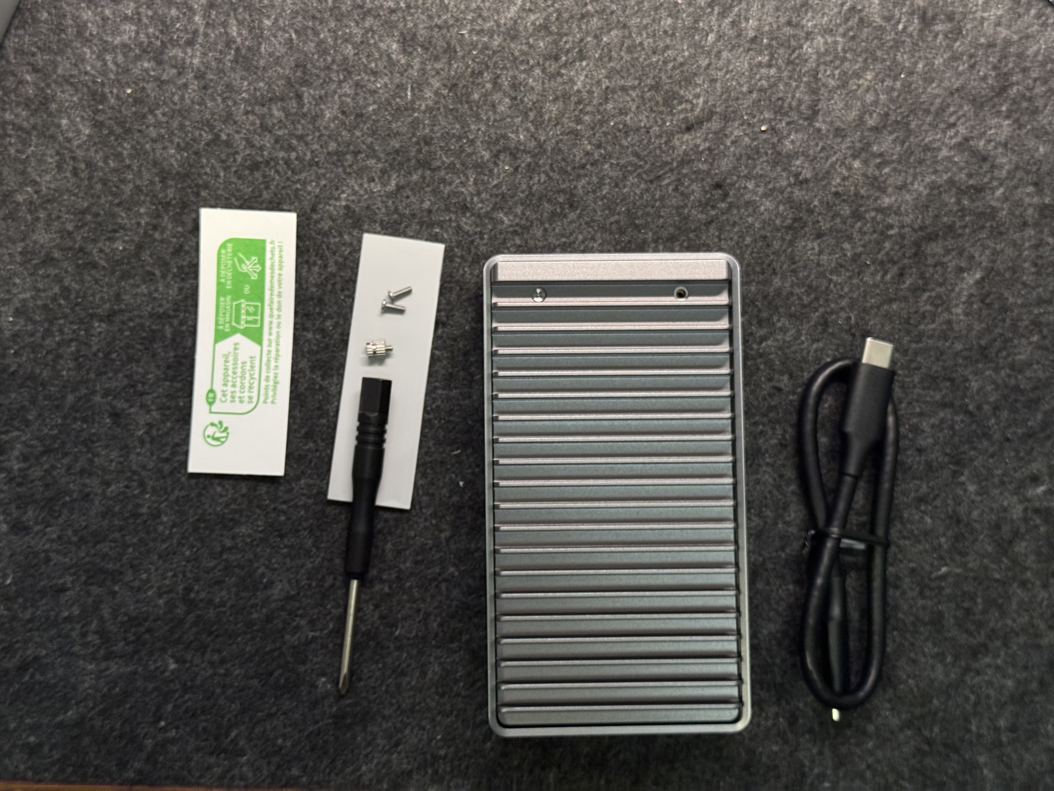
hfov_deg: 39.7
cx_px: 527
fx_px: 1462
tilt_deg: -85.4
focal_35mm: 48
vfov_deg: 30.3
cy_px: 396
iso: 640
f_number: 1.78
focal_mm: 6.76
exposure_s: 1/30
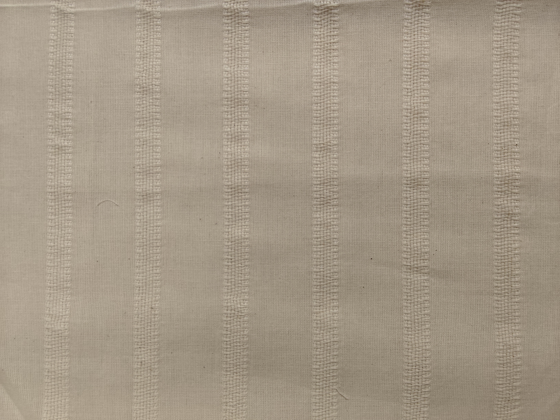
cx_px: 280
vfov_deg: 53.1
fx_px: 421
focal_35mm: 26
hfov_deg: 67.3
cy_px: 210
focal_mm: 2.78
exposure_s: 1/100
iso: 50
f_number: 2
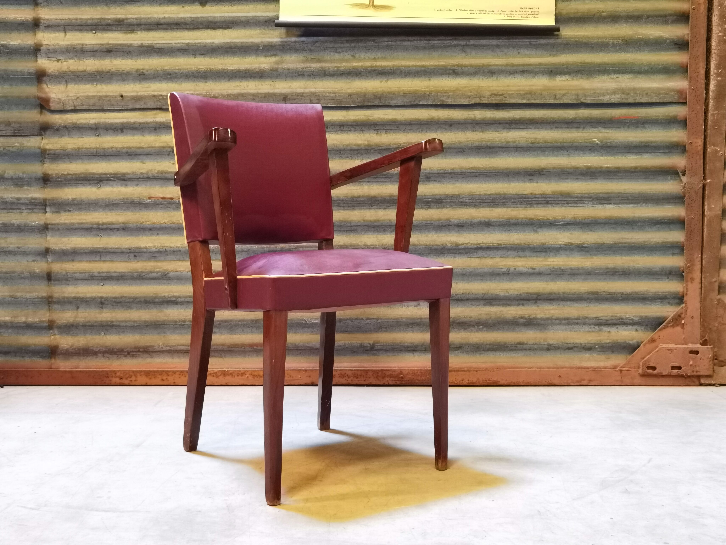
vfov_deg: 35.1
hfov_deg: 45.8
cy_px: 272
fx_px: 860
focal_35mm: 41
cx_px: 363
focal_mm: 6.71
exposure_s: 1/25
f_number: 1.9
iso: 500
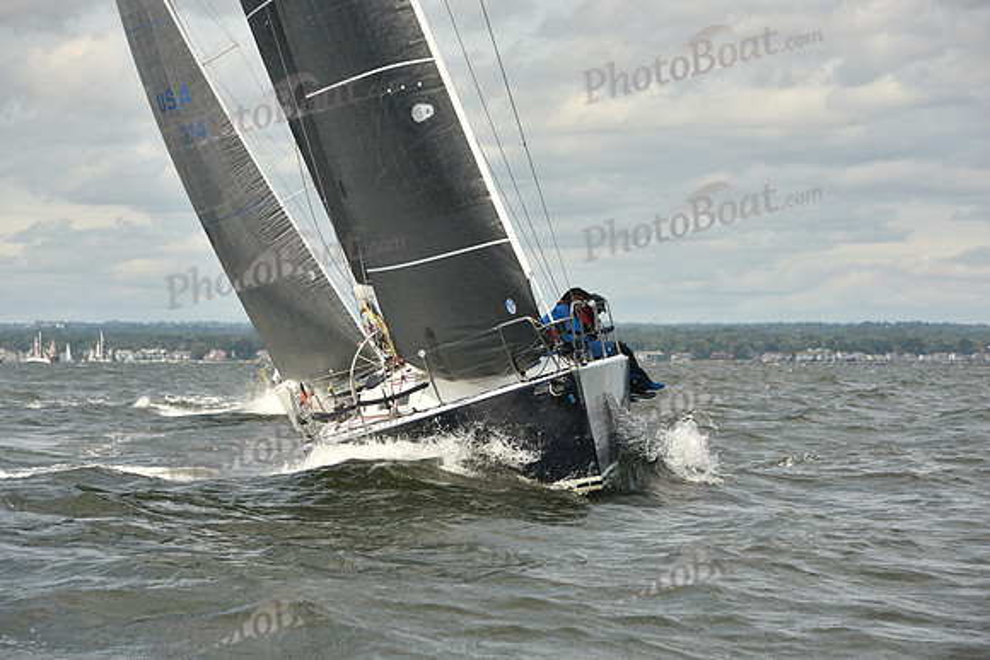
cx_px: 495
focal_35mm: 180
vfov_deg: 7.6
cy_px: 330
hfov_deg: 11.4
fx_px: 4951
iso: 250
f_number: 9
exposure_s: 1/800
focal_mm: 180
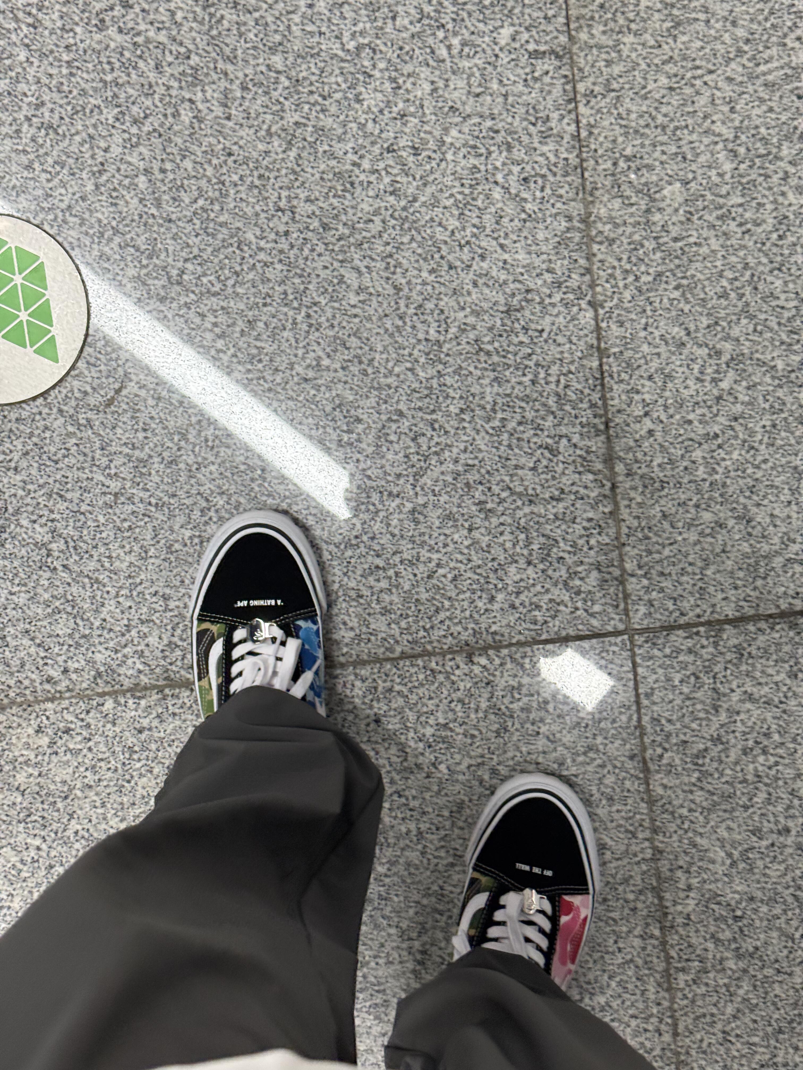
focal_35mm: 48
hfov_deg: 30.3
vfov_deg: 39.7
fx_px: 1485
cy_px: 535
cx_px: 402
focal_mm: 6.76
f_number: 1.78
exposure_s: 1/60
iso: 160
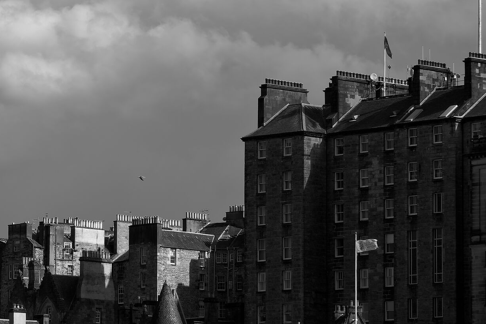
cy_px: 195
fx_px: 3159
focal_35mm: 234
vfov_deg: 5.9
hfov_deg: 8.8
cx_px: 26
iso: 160
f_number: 7.1
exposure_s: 1/250
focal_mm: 80
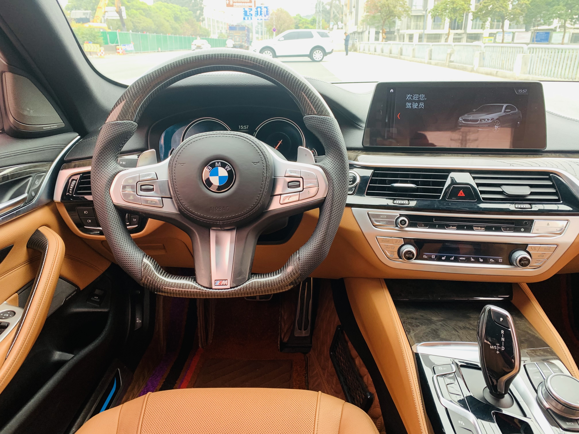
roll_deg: +0.3
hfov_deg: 67.3
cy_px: 217
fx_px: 435
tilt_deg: -20.6
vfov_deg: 53.1
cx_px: 290
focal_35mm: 26
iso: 80
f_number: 1.8
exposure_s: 1/61
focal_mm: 4.25
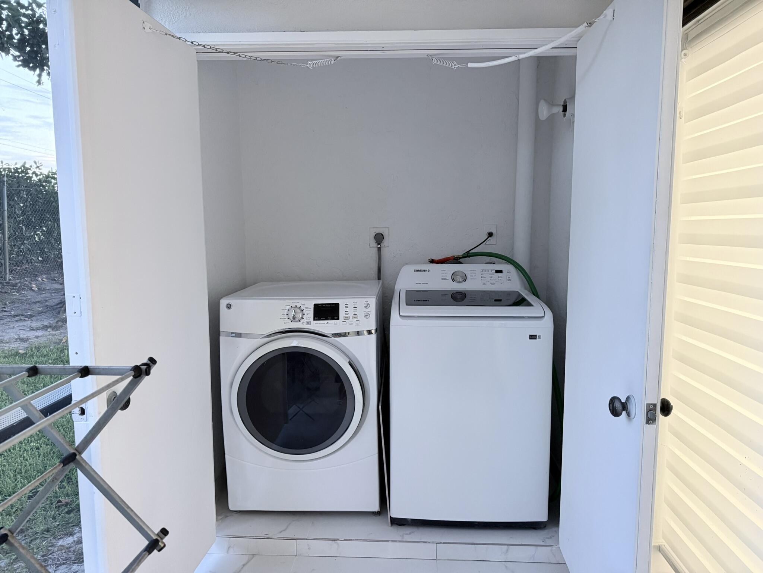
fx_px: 529
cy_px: 286
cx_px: 382
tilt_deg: -6.2
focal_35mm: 24
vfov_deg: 56.8
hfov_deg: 71.6
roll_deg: +0.6
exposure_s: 1/60
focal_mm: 6.76
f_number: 1.78
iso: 500
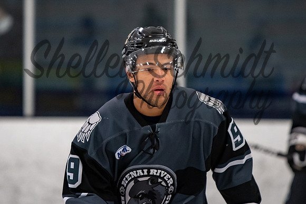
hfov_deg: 4.9
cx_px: 139
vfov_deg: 3.3
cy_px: 71
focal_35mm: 417
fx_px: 3543
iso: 1600
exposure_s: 1/800
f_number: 2.8
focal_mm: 200
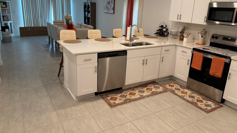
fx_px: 170
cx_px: 119
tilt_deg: -16.4
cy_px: 57
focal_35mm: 27
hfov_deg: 69.8
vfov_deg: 42.8
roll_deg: -2.6
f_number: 1.78
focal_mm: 6.76
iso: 160
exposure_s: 1/120
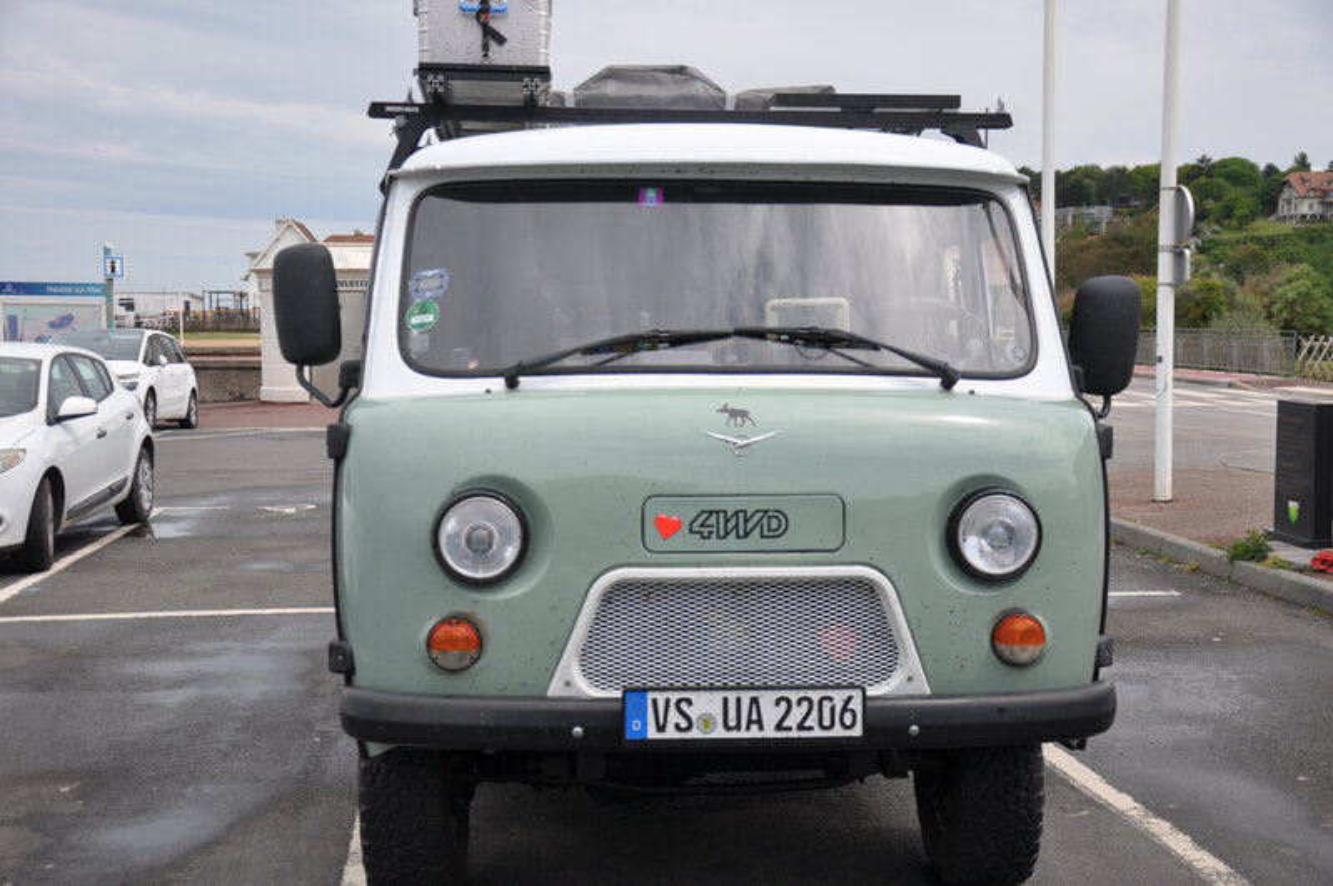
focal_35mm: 45
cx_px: 666
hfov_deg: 43.6
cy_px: 443
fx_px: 1665
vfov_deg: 29.8
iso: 200
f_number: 4.2
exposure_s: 1/1600
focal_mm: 30
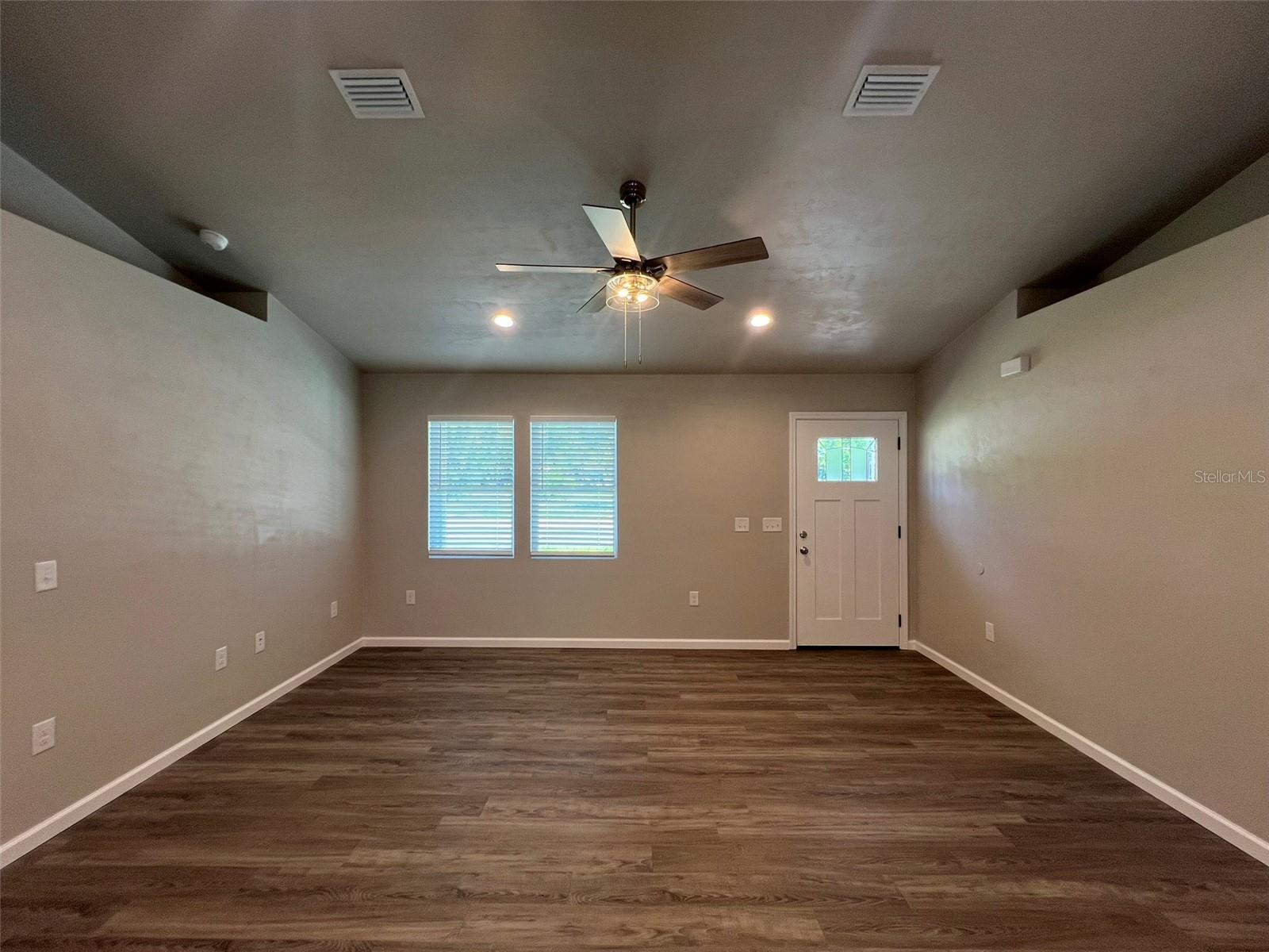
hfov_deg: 106.2
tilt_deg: +0.8
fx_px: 477
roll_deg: +0.0
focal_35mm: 13
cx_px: 634
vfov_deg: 89.9
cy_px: 476
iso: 100
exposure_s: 1/120
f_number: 1.8
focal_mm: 1.57
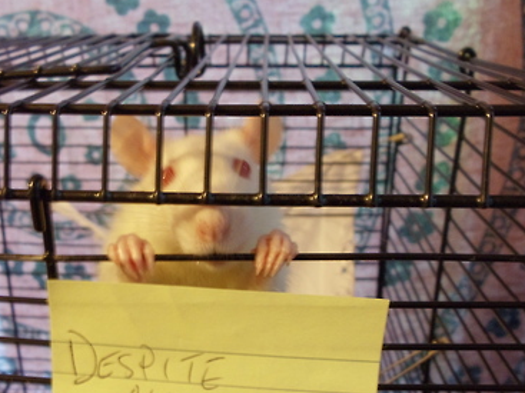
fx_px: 910
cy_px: 248
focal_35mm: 60
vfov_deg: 24.3
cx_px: 200
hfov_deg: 32.1
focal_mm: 6
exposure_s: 1/6
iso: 400
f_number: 3.5
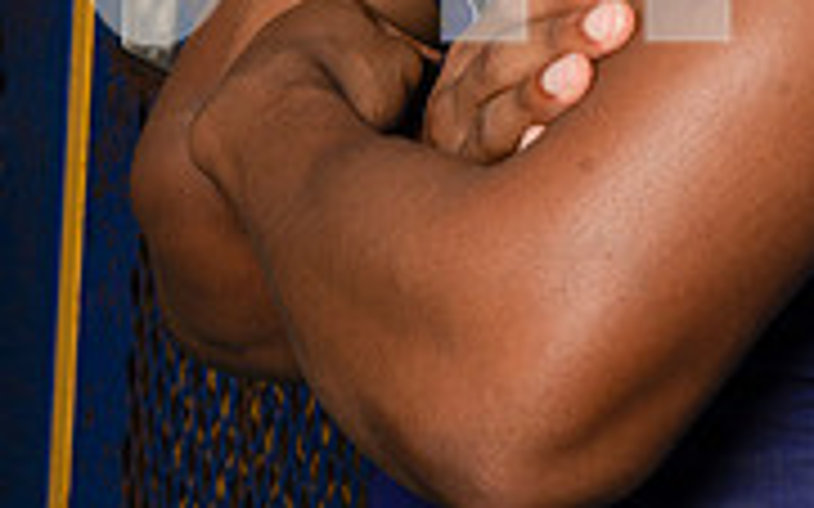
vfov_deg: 8.8
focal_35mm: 142
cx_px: 603
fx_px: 3149
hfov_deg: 14.7
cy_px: -409
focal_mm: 56
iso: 125
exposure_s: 1/250
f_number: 11
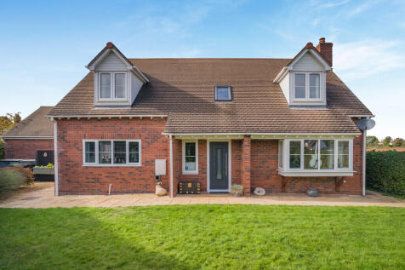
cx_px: 202
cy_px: 135
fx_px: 180
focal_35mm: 16
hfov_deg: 96.8
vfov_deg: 73.7
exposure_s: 1/400
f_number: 6.3
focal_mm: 16
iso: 200
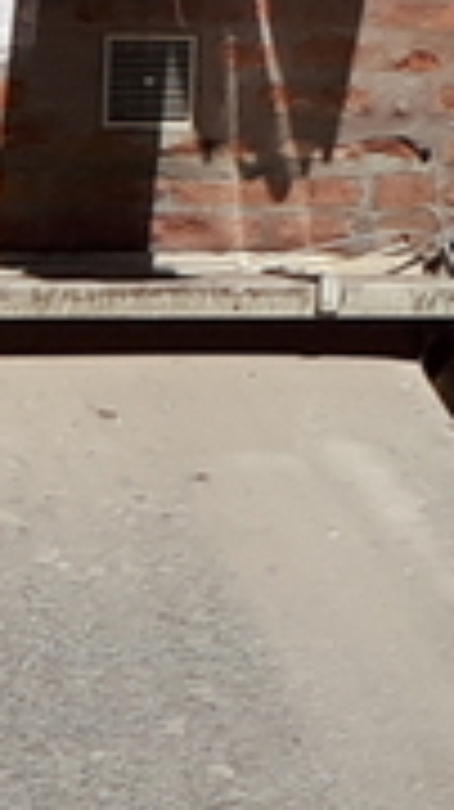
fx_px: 3366
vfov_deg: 12.5
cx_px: -1411
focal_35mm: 157
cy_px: 1485
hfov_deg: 6.2
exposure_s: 1/2347
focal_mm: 3.6
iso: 40
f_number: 1.9
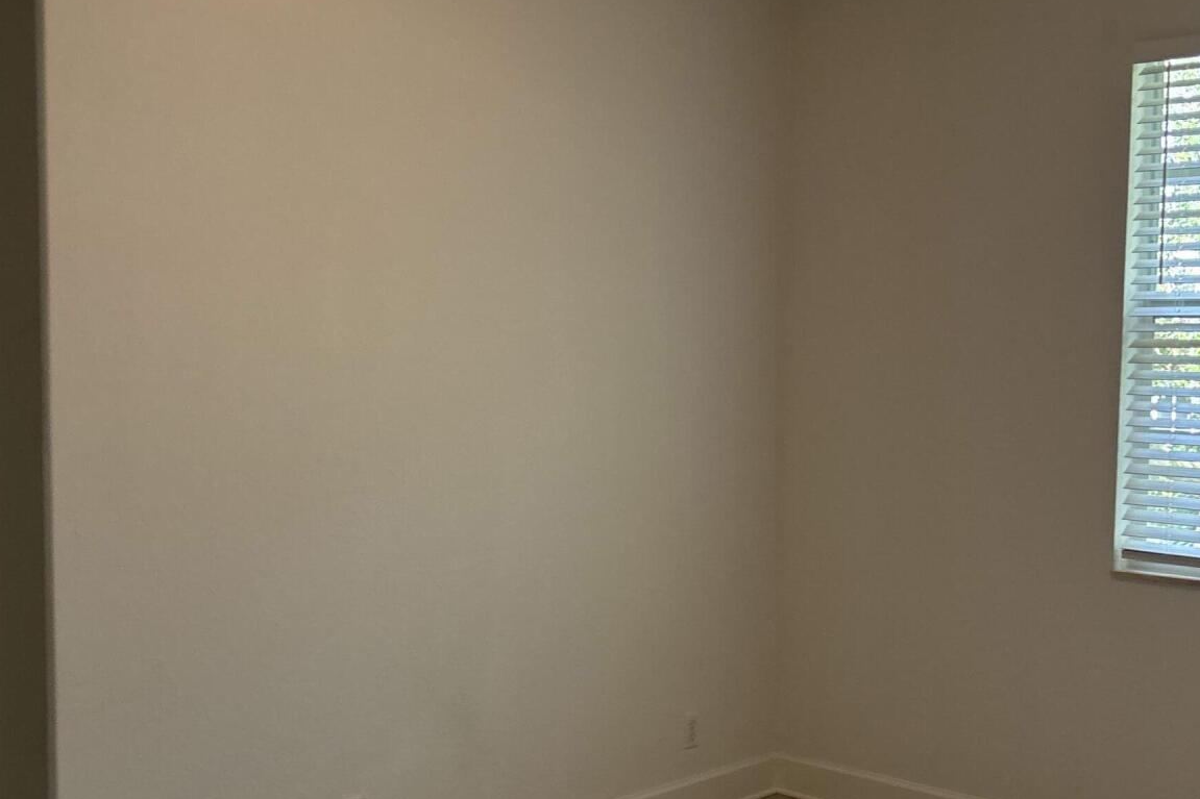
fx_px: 1566
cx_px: 724
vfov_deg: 28.6
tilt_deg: -4.1
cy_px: 445
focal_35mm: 47
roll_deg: -1.5
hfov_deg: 41.7
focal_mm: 5.96
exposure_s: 1/60
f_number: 1.6
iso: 125
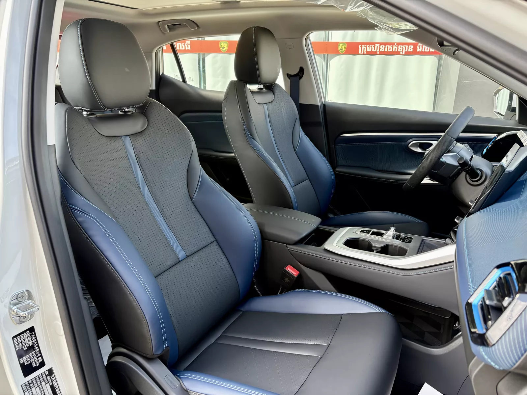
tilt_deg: -18.6
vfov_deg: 53.1
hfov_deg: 67.3
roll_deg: +0.3
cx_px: 264
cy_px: 198
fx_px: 396
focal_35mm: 26
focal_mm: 5.96
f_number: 1.6
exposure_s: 1/242
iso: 125
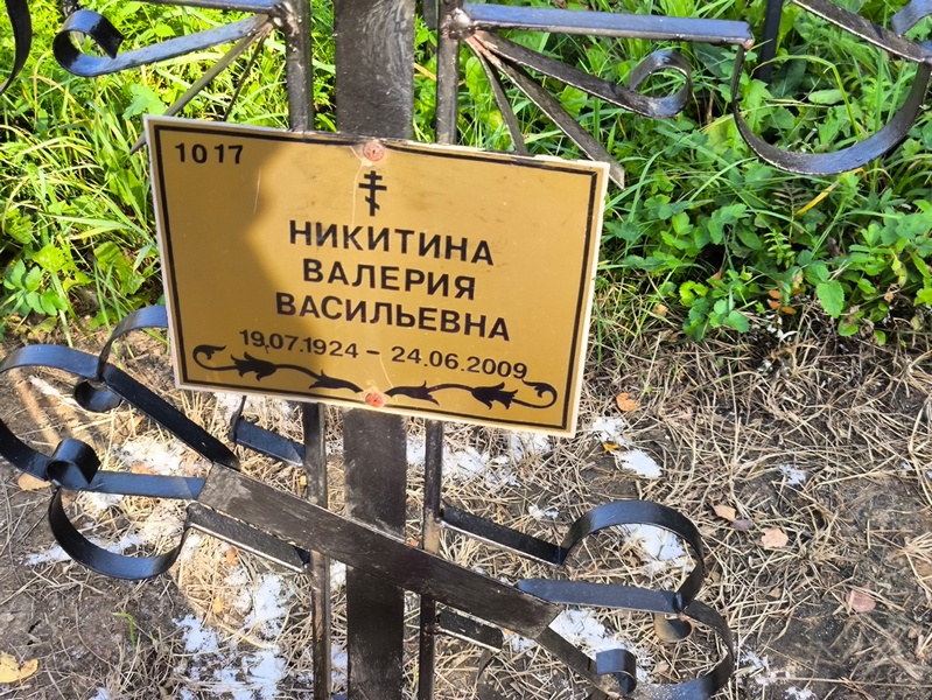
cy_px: 350
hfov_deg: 38.2
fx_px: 1347
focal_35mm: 50
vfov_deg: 29.1
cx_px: 466
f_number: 1.7
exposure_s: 1/181
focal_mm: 4.71
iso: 50
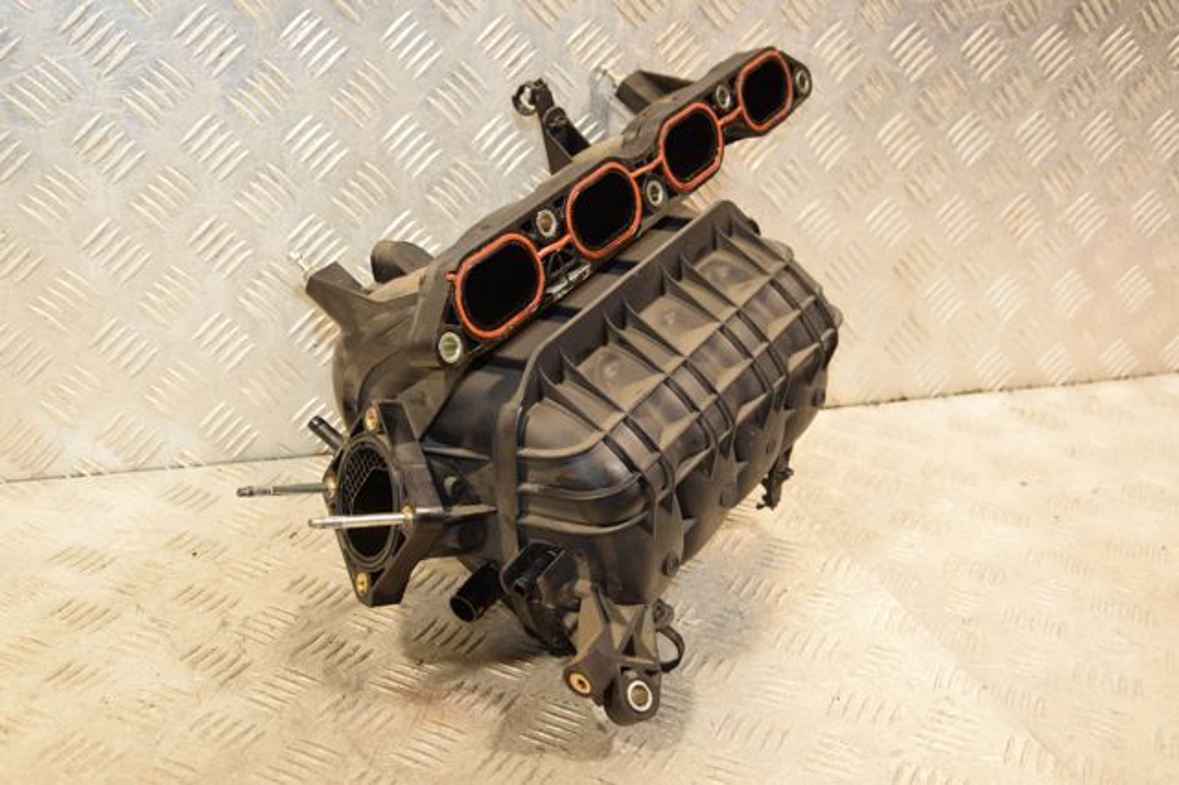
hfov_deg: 46.4
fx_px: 1375
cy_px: 392
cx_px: 590
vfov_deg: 31.9
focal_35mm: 42
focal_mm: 28
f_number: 5.6
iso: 800
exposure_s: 1/200
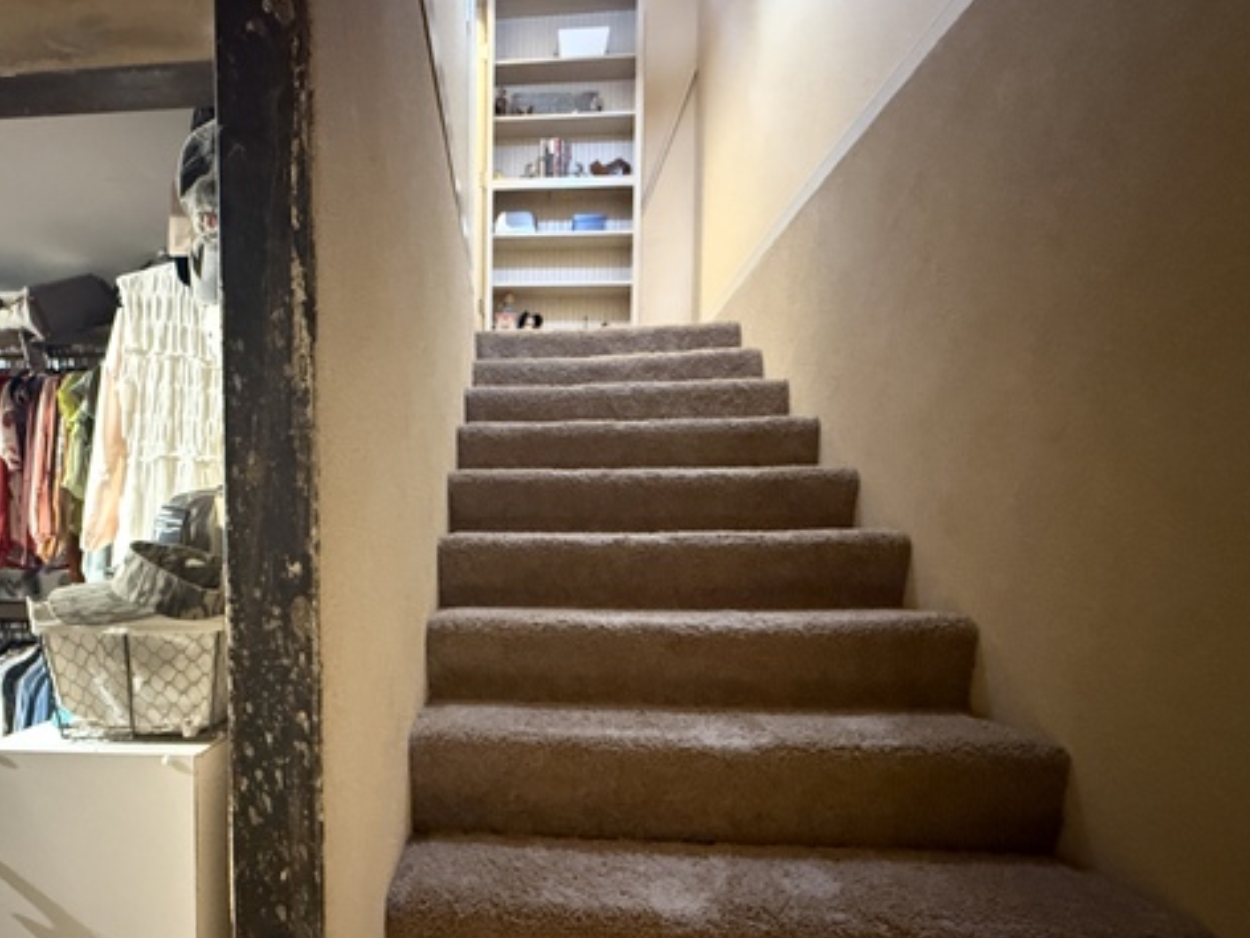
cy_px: 583
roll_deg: -0.5
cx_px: 461
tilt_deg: -2.4
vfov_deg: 67.7
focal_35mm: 19
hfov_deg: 82.9
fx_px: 686
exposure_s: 1/15
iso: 3200
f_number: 2.2
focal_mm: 2.22
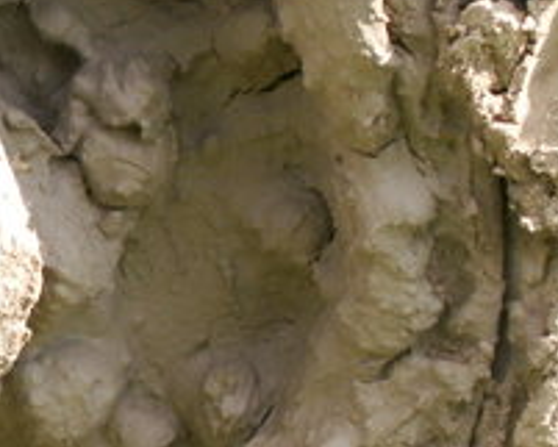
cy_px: 157
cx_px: -189
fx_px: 3817
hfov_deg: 8.2
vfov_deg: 6.7
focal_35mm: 231
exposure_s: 1/250
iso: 50
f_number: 3.2
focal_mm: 11.37
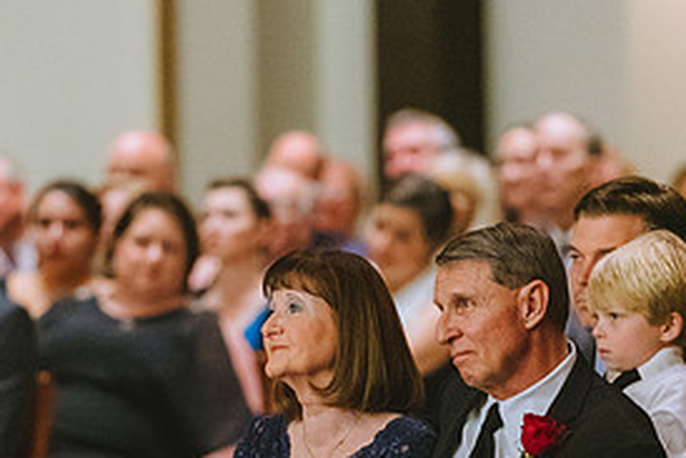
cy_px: 404
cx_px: 298
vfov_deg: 3.2
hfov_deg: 4.9
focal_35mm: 424
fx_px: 8083
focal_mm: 200
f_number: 2.8
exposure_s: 1/200
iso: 5000
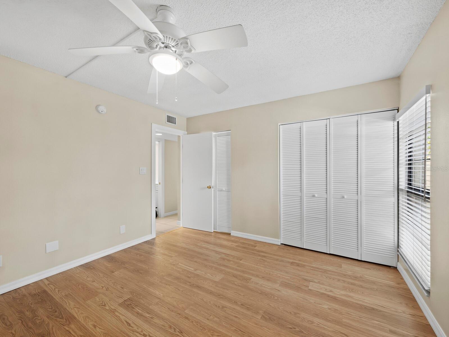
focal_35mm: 14
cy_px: 168
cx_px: 224
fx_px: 182
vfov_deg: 85.7
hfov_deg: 102.0
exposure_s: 1.3
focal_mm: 7
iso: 400
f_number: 11
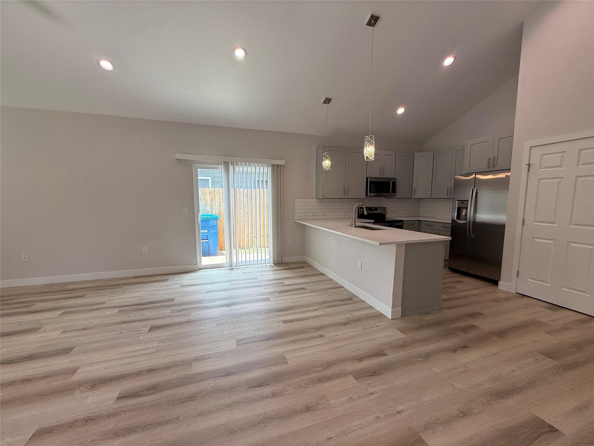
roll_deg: +0.4
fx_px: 240
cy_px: 223
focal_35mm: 14
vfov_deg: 85.7
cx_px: 297
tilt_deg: -5.0
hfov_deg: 102.1
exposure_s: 1/173
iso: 64
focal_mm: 2.22
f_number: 2.2
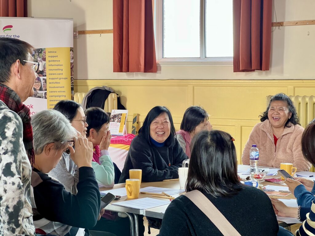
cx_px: 158
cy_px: 118
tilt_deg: -4.4
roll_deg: -0.1
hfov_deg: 25.3
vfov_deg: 19.1
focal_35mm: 77
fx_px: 701
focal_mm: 9
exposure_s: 1/60
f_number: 2.8
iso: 200
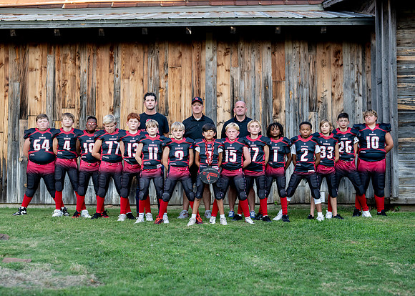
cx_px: 204
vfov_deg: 24.6
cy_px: 160
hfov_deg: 34.0
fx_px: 678
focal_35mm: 58
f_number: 1.8
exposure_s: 1/1250
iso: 400
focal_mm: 50
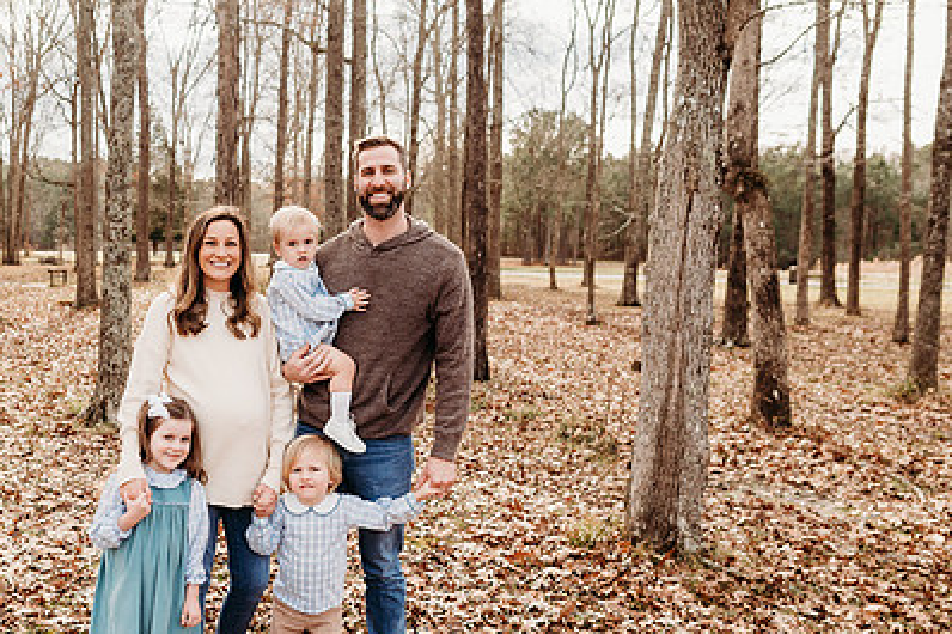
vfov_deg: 37.8
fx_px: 925
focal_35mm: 35
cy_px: 346
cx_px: 313
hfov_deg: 53.3
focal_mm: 24
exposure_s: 1/250
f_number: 3.2
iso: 100
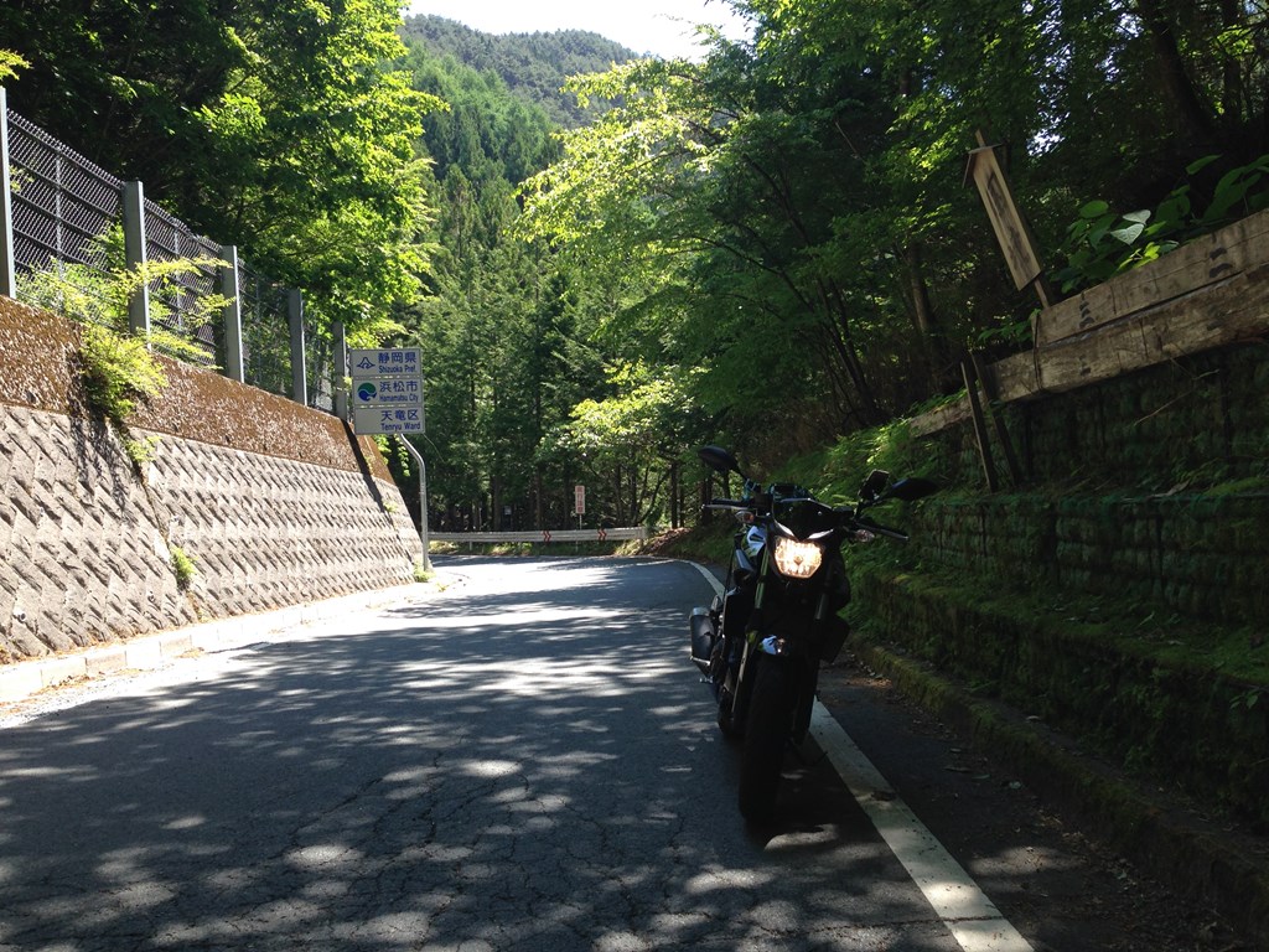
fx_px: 1210
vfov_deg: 42.9
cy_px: 476
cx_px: 634
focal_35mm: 33
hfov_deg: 55.4
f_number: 2.4
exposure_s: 1/291
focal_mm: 4.12
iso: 50
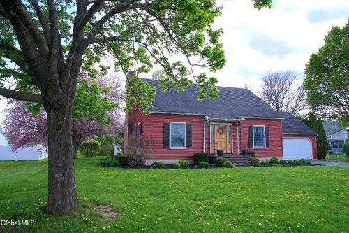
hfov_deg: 73.8
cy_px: 116
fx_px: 233
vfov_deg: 53.1
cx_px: 174
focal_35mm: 24
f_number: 11
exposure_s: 1/50
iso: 100
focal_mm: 24
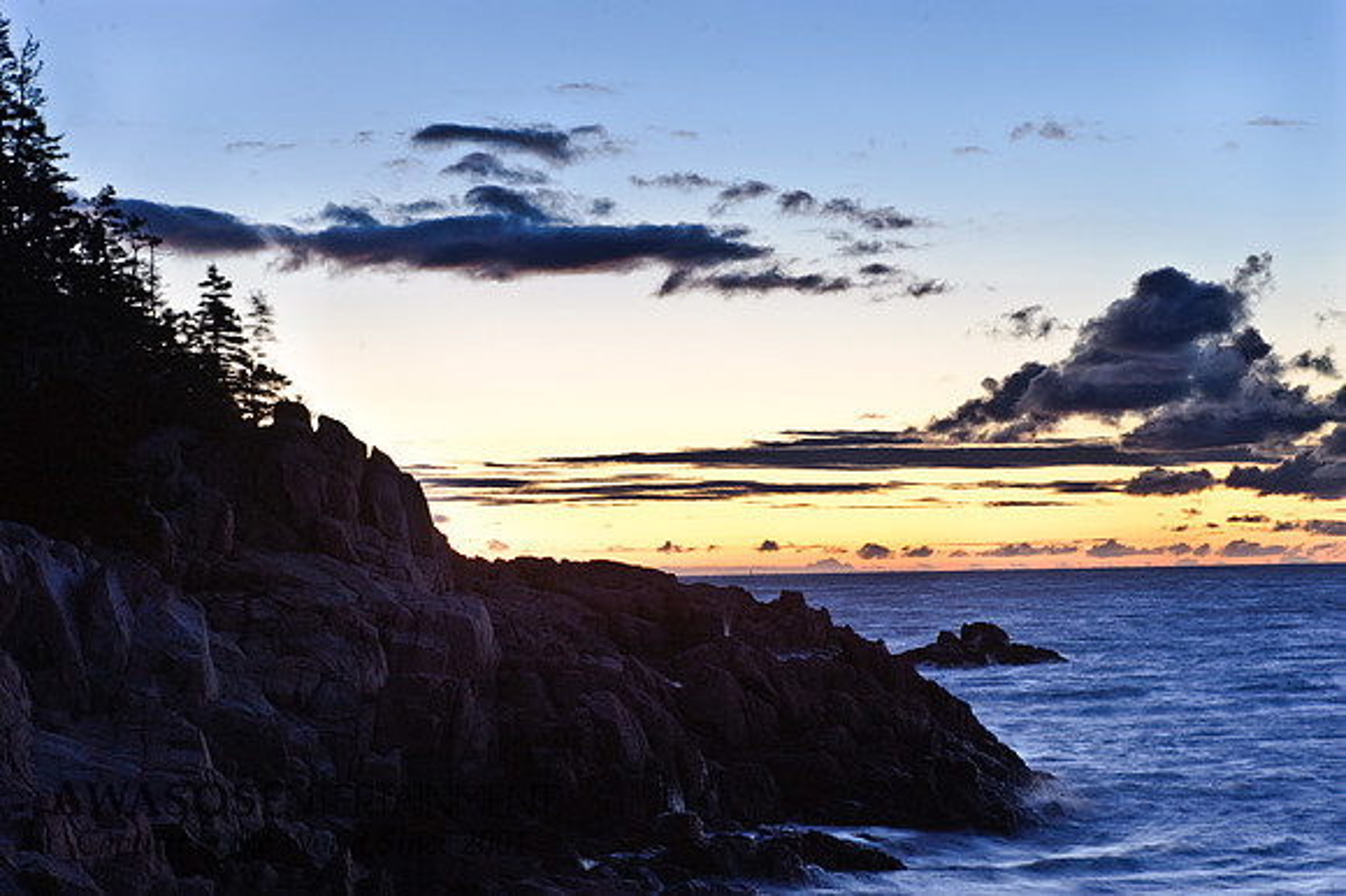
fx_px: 3737
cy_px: 448
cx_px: 673
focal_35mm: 100
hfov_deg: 20.4
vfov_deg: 13.7
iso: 200
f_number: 11
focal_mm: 100
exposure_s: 1.3
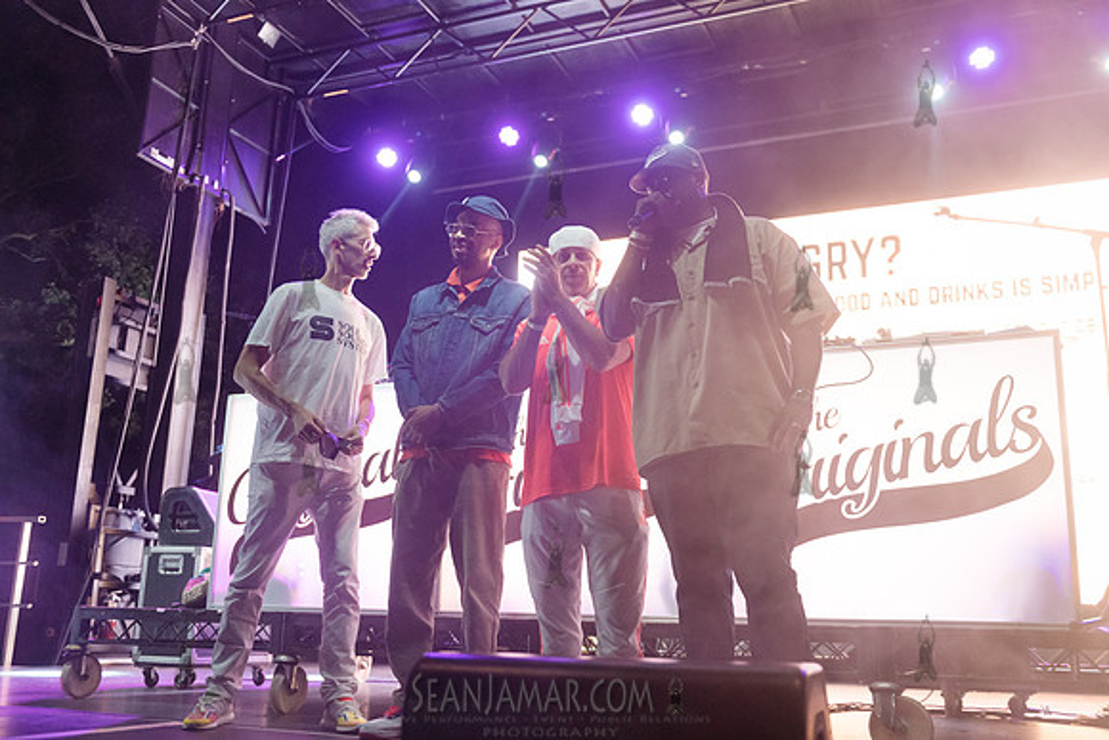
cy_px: 370
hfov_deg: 54.4
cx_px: 554
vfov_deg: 37.9
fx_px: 1078
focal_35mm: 35
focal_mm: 35
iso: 3200
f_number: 2.8
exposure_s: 1/320
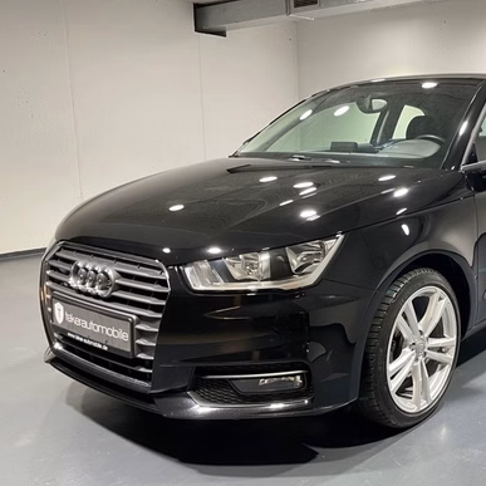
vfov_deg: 43.9
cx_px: 391
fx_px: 604
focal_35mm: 38
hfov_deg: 41.9
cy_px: 246
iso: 125
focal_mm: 4.2
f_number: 1.6
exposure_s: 1/50
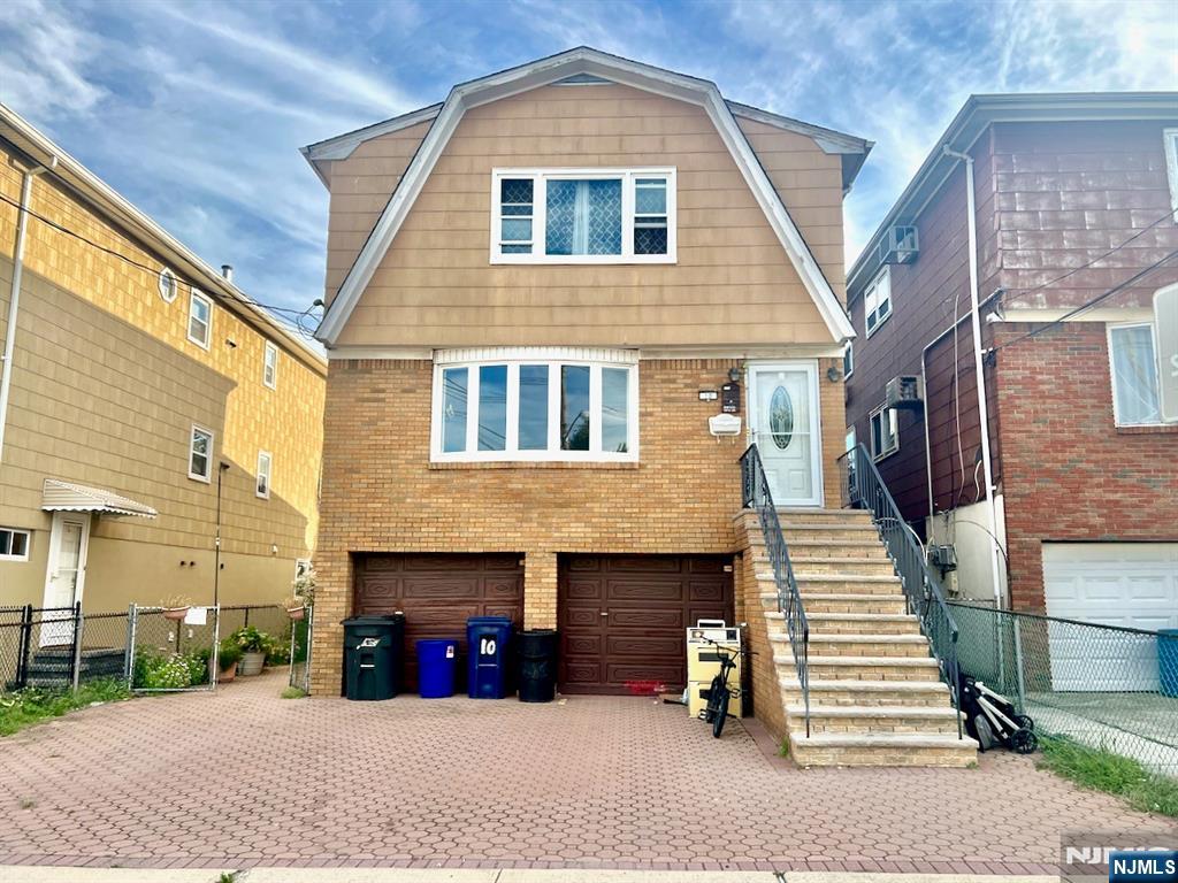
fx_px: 885
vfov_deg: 53.1
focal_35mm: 26
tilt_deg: +9.2
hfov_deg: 67.3
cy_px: 442
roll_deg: +0.1
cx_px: 589
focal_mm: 5.7
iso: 50
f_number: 1.5
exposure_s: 1/1511
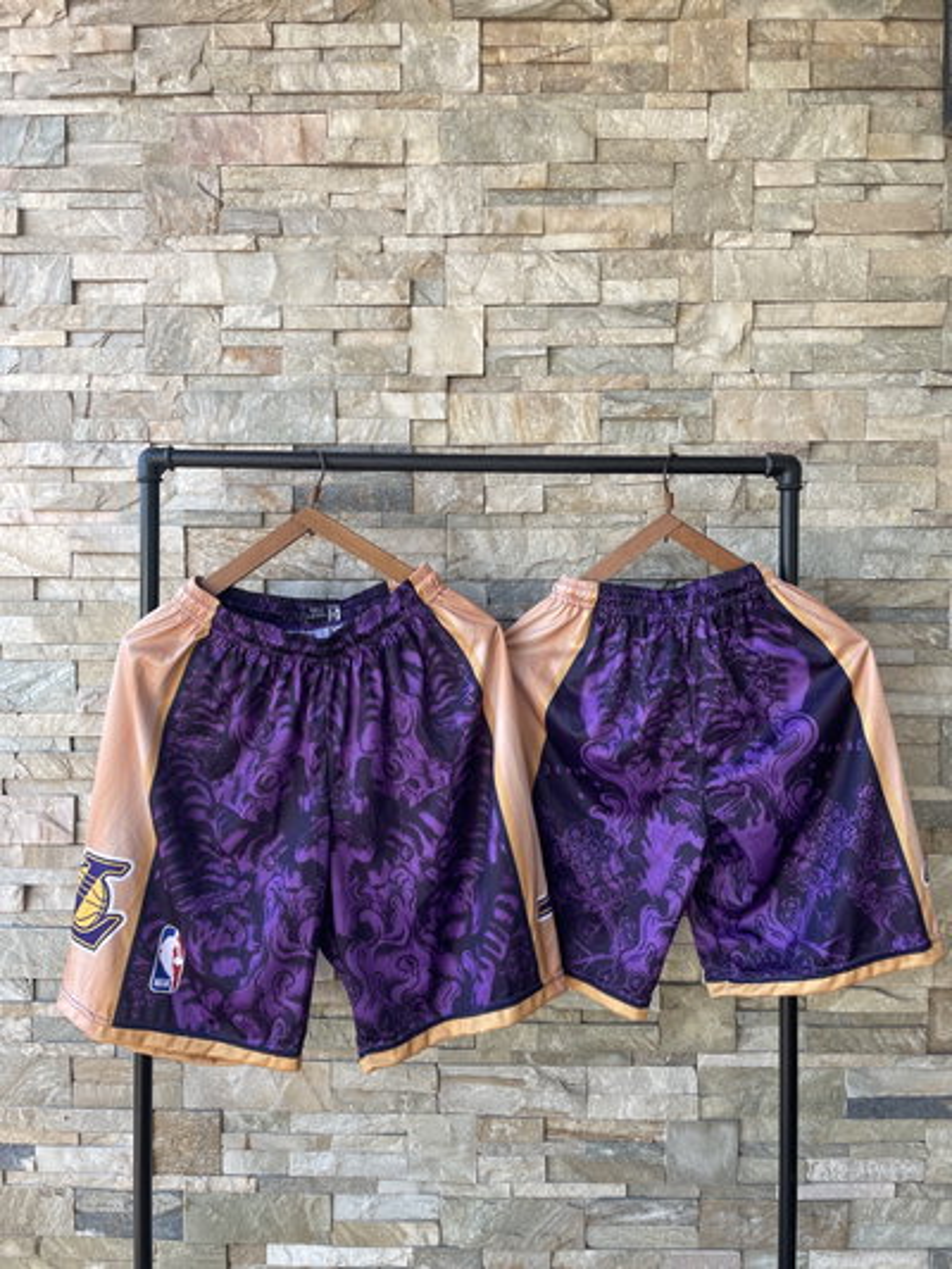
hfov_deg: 53.1
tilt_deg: -1.8
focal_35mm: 26
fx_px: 953
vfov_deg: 67.3
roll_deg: +0.1
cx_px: 476
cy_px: 634
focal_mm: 4.2
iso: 32
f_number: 1.6
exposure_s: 1/129
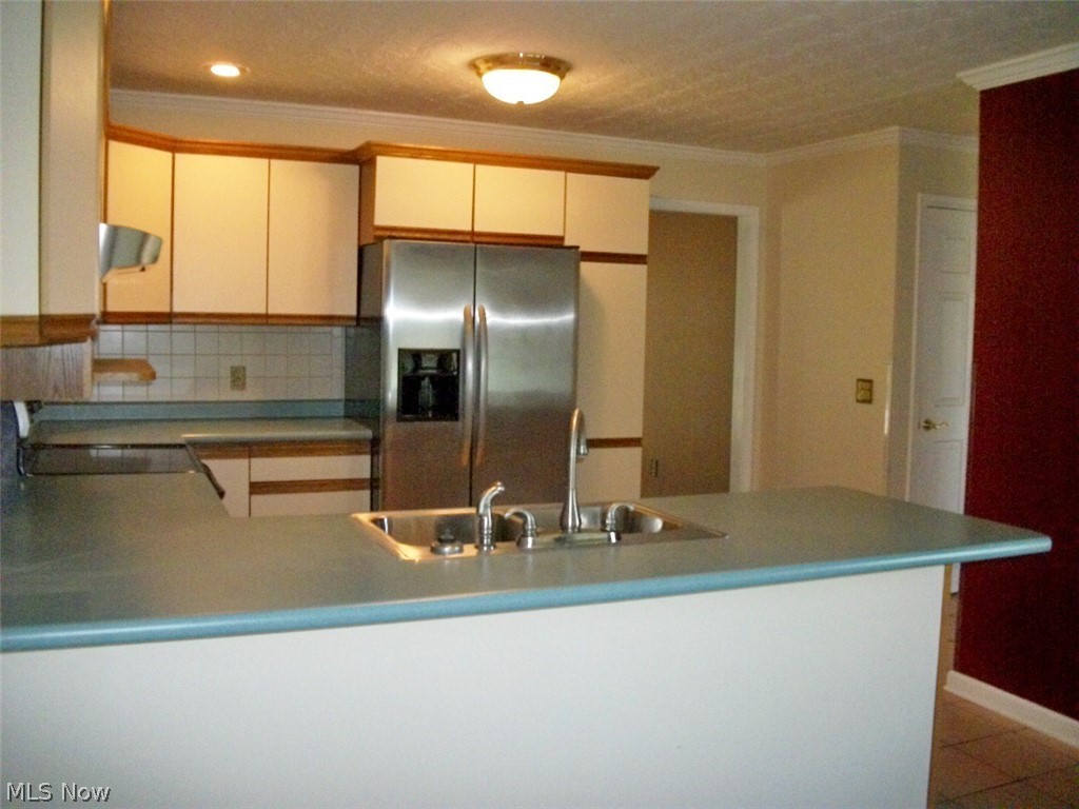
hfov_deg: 56.8
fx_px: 997
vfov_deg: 44.2
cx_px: 540
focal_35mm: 32
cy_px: 404
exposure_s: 1/125
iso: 400
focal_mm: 5.7
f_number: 2.9
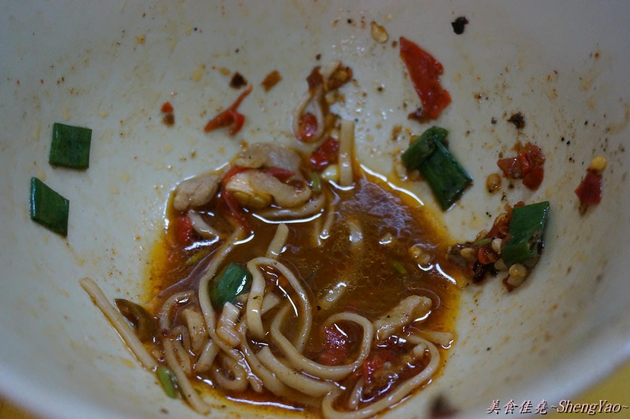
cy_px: 210
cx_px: 315
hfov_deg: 38.9
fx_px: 892
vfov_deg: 26.4
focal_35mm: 51
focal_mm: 34
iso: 3200
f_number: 5
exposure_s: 1/100
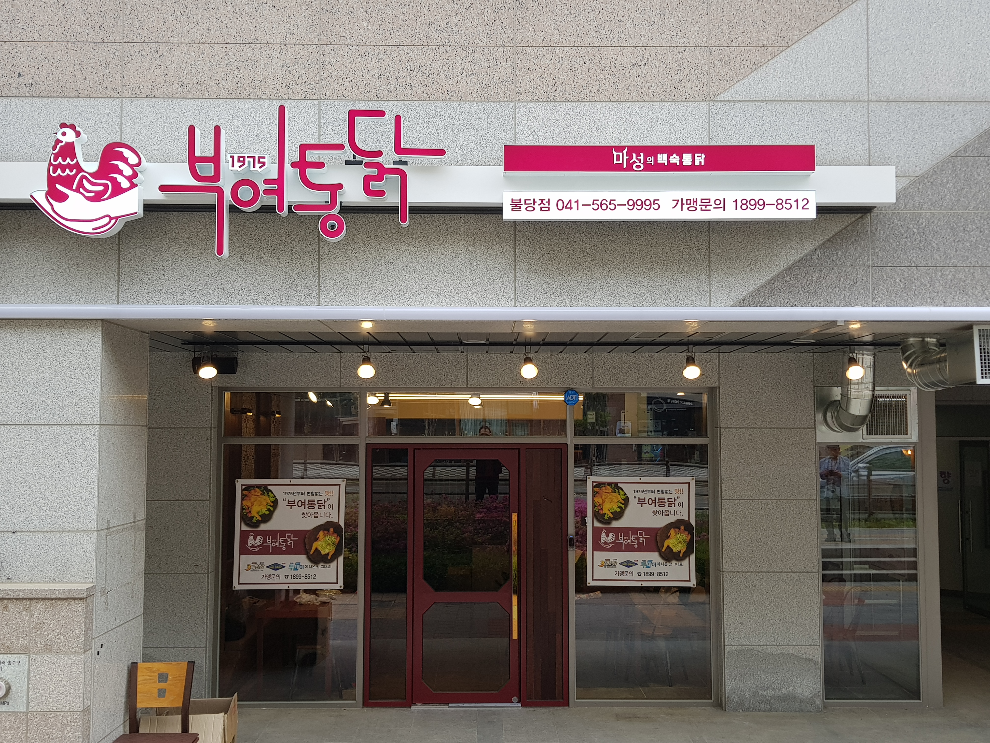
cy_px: 372
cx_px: 495
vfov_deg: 53.1
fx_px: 744
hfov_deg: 67.3
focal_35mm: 26
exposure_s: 1/195
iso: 40
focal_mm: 4.3
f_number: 1.7
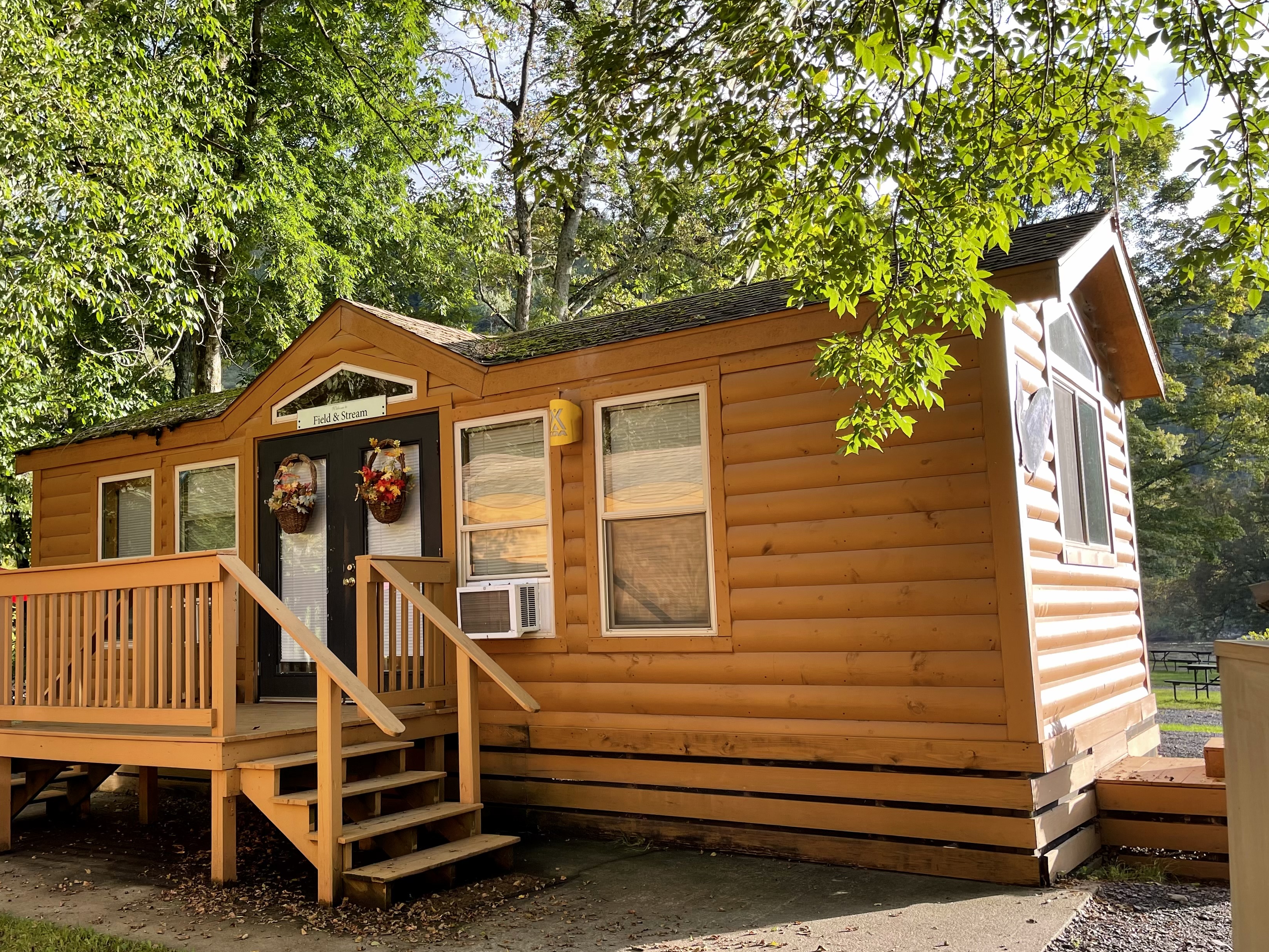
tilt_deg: +5.9
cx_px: 500
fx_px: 1173
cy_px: 496
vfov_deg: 44.2
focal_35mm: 32
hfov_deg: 56.3
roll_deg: +1.5
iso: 32
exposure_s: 1/315
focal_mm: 5.1
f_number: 1.6
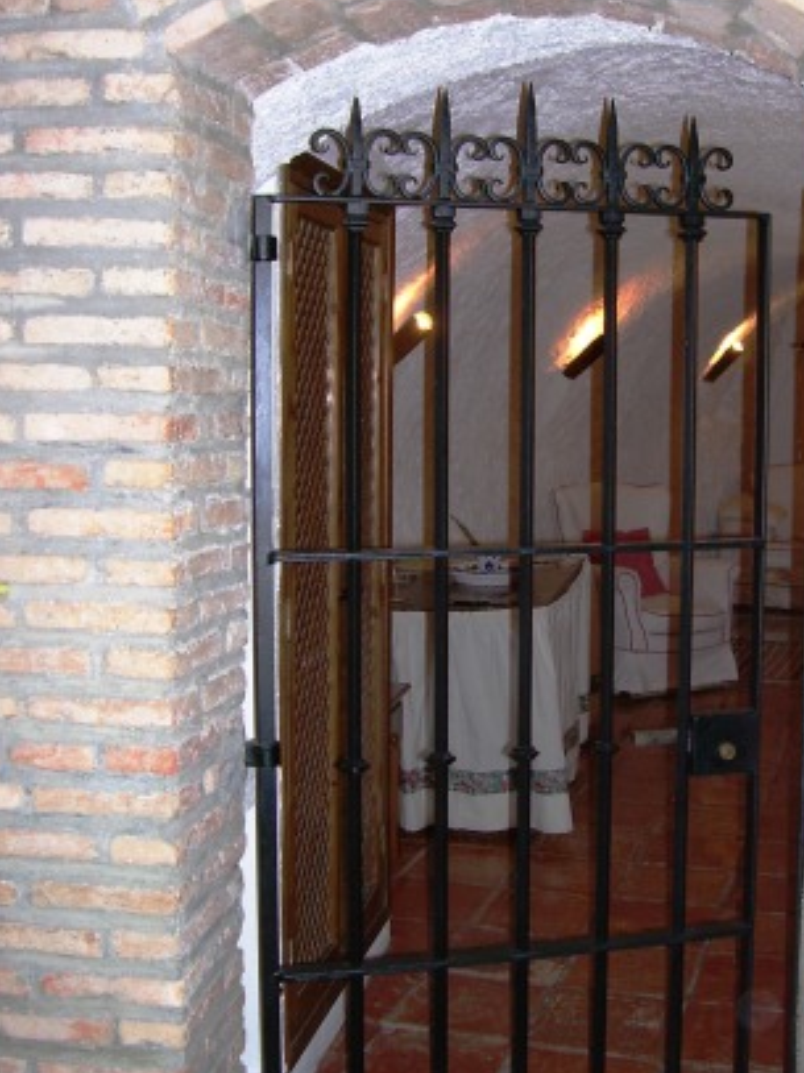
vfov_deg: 41.2
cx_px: 538
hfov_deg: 31.3
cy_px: 472
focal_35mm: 46
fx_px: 1425
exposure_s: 1/60
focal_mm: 5.6
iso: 80
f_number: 2.7
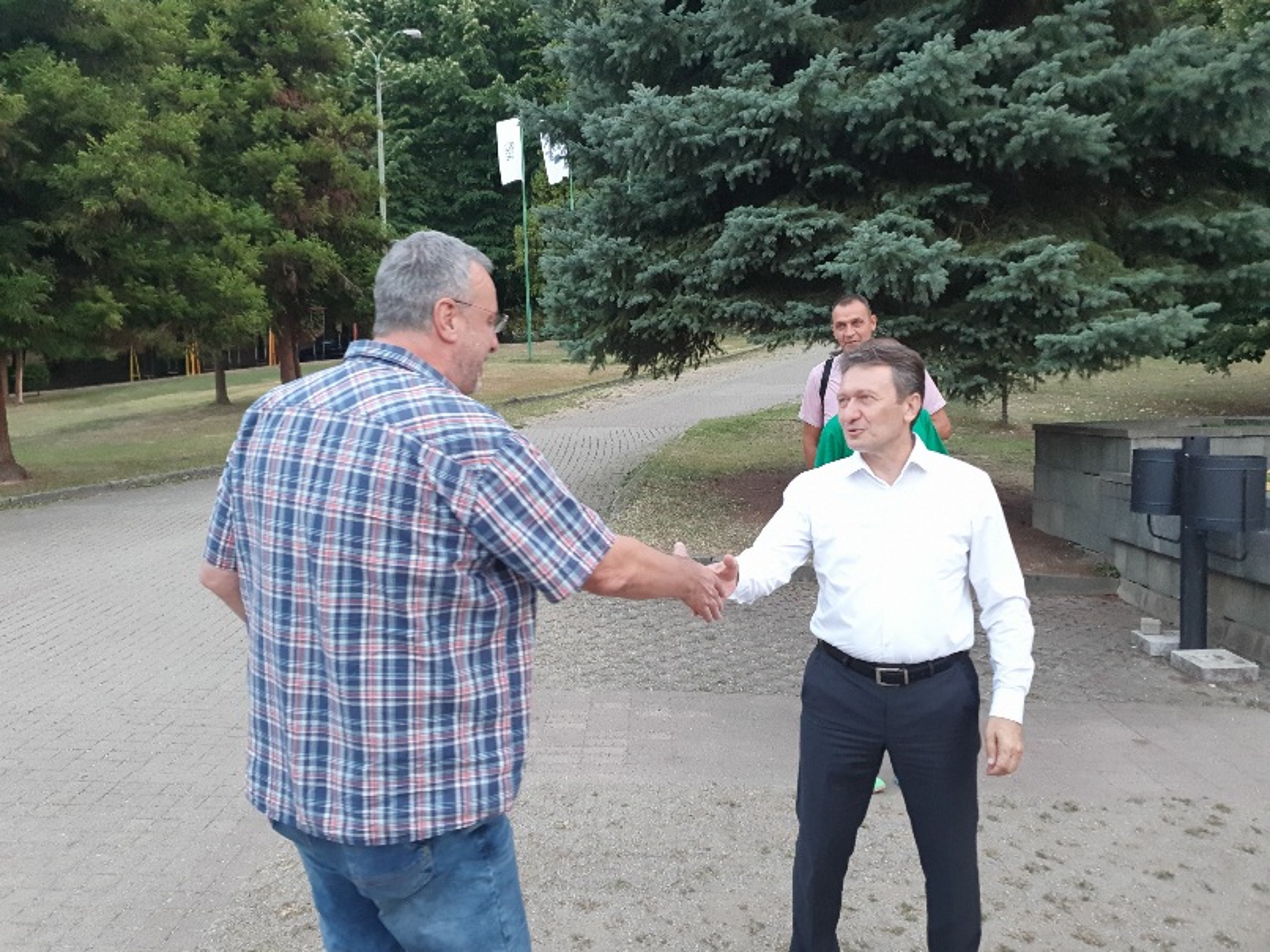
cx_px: 635
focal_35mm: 26
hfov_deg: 67.3
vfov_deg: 53.0
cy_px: 476
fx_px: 954
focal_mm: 4.32
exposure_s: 1/120
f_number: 1.5
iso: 250
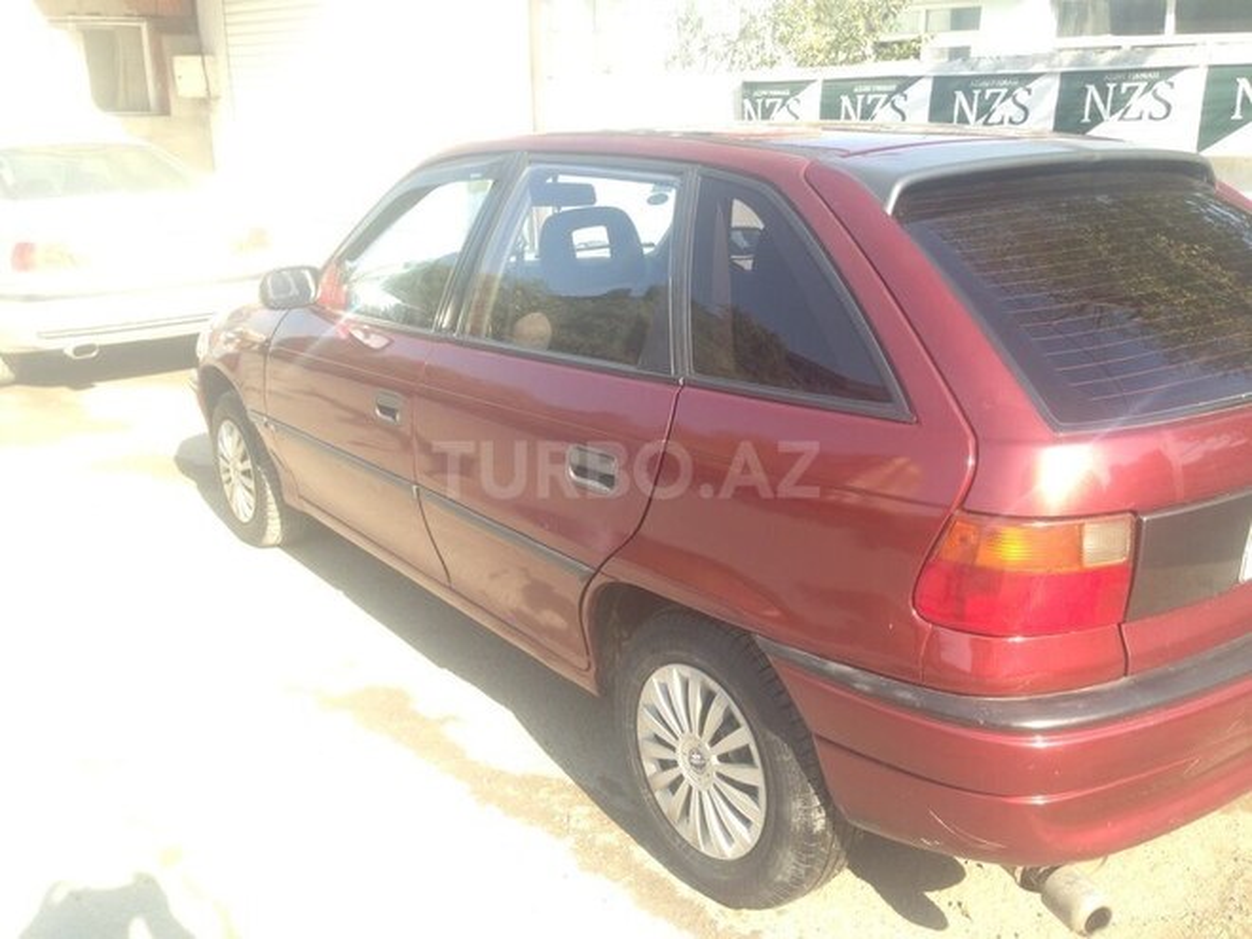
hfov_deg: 55.4
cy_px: 470
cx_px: 626
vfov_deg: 42.9
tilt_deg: -17.7
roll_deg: -0.2
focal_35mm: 33
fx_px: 1194
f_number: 2.4
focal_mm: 4.12
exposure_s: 1/271
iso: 50
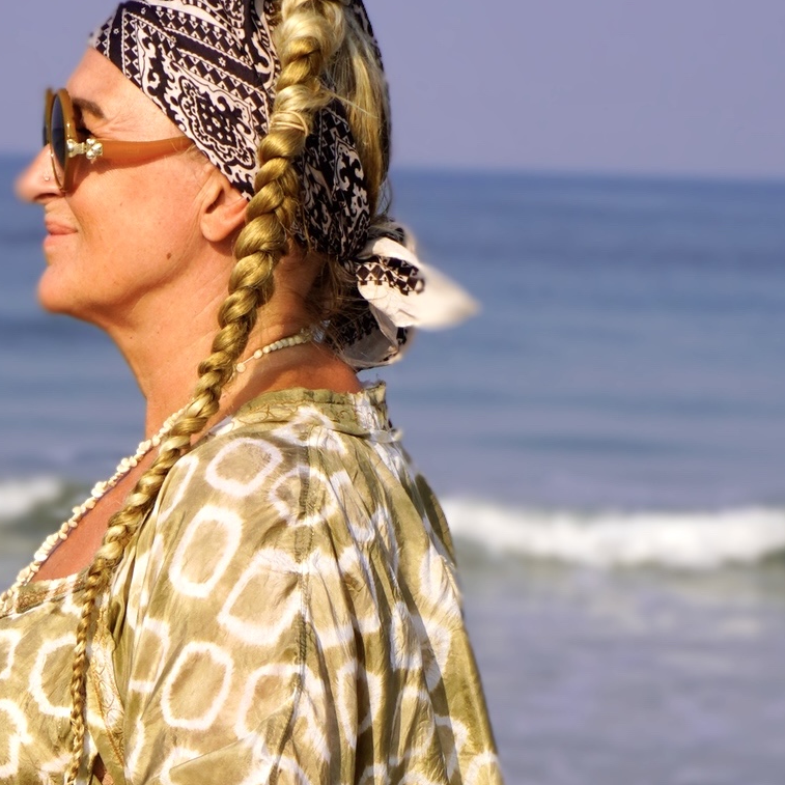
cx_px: 275
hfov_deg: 8.4
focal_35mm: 207
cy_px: 1184
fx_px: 5311
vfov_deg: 8.3
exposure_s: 1/800
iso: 100
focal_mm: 48
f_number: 5.6
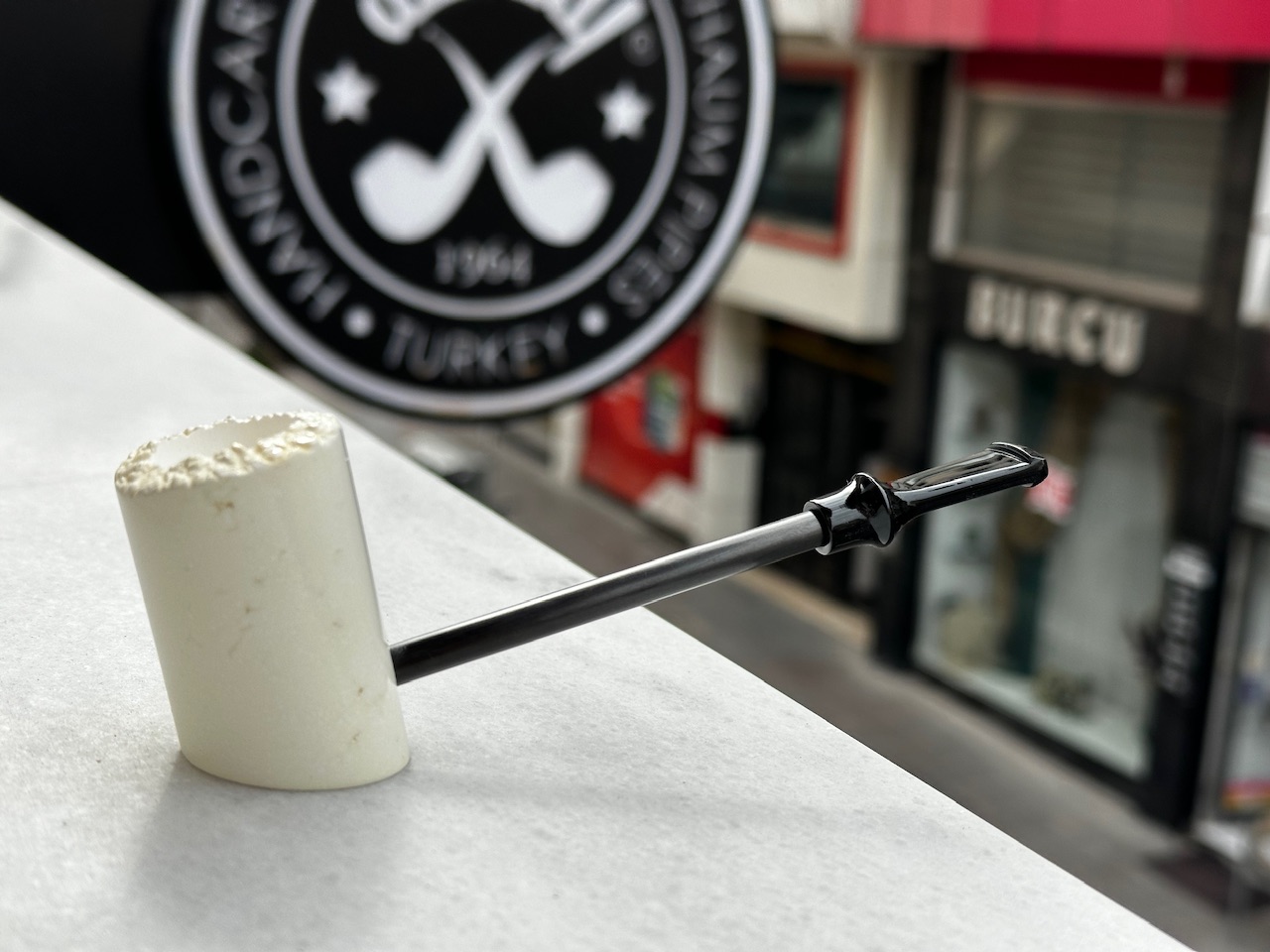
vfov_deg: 30.3
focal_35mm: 48
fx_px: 1761
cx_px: 635
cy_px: 476
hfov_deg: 39.7
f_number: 1.78
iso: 64
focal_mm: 6.86
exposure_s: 1/1815
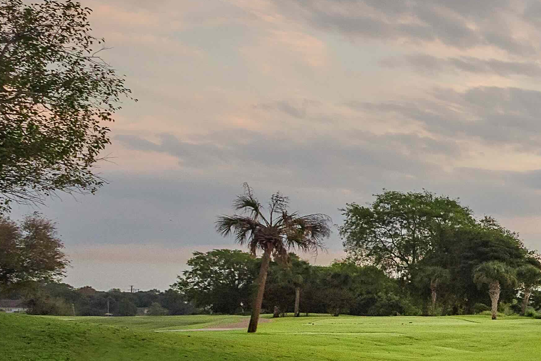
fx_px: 947
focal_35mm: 63
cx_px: 1058
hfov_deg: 19.5
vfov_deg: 21.2
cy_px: 305
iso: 500
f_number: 9
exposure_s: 1/100
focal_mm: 15
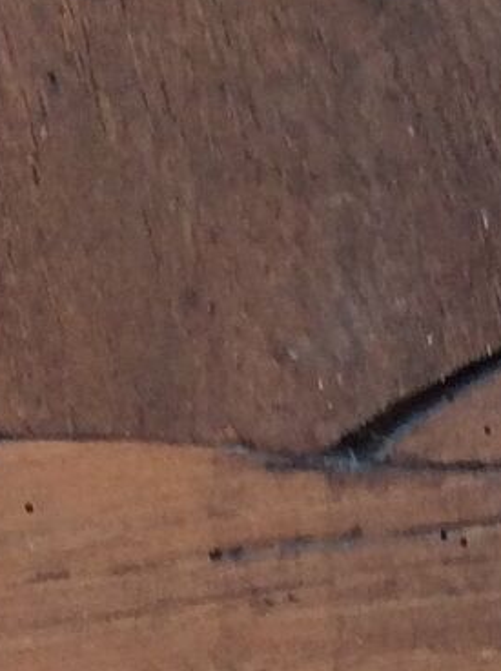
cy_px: 428
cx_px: 636
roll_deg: -3.5
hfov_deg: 8.4
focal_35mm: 174
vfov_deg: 11.4
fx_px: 3366
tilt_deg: -39.4
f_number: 2.4
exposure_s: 1/100
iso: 50
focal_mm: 3.3
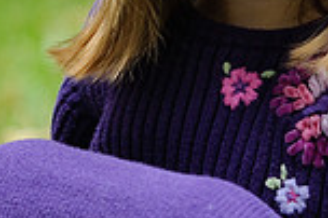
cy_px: -11
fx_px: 4287
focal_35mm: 471
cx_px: 63
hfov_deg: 4.4
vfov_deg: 2.9
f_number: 2.8
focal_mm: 82
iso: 500
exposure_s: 1/500
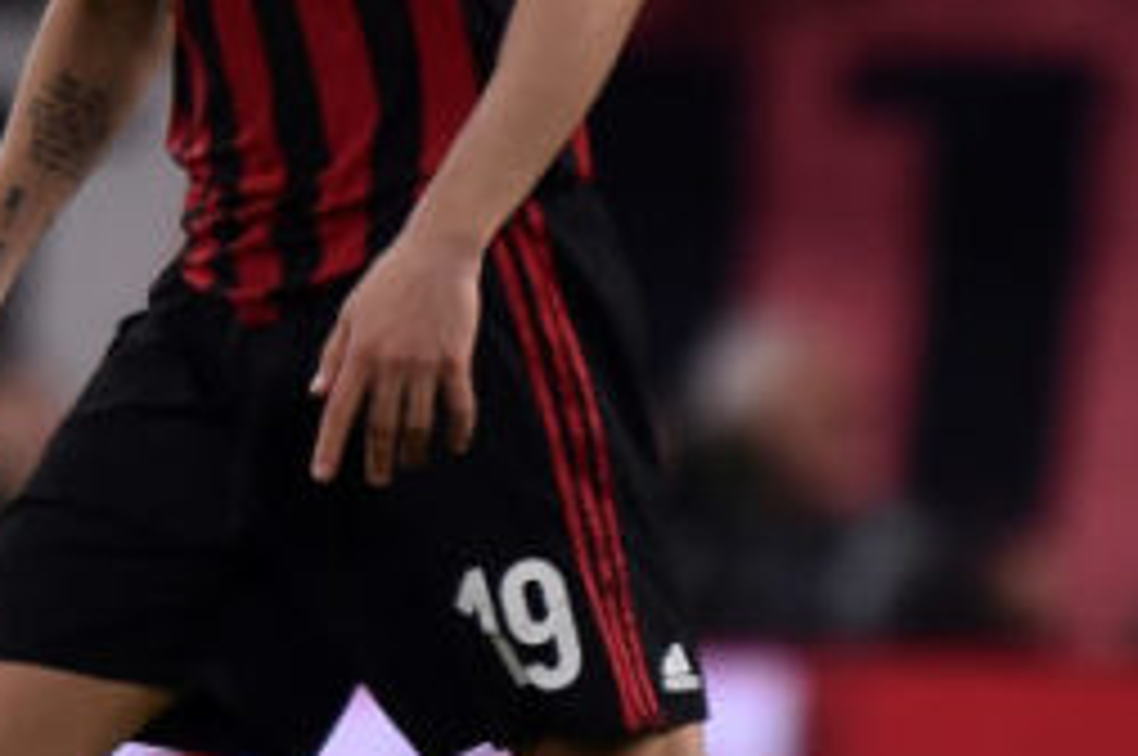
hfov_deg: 1.0
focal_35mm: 1969
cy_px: 306
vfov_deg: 0.7
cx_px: -193
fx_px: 62162
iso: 1600
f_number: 4
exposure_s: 1/1250
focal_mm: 550
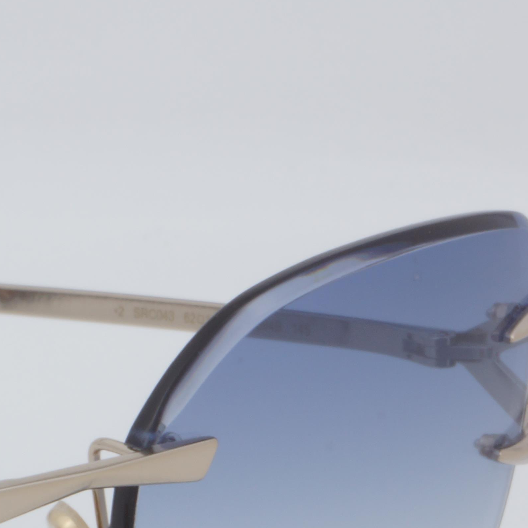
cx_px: -404
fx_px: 4549
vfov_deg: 6.6
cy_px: 638
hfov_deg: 6.5
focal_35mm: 264
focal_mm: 55
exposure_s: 1/4
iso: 100
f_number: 32
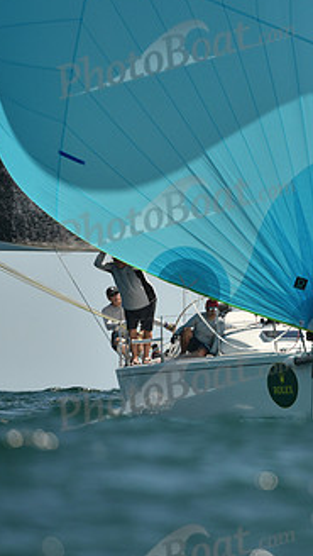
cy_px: 275
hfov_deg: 1.6
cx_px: 384
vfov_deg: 2.9
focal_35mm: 741
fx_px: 10911
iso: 250
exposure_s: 1/2500
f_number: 5
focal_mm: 400
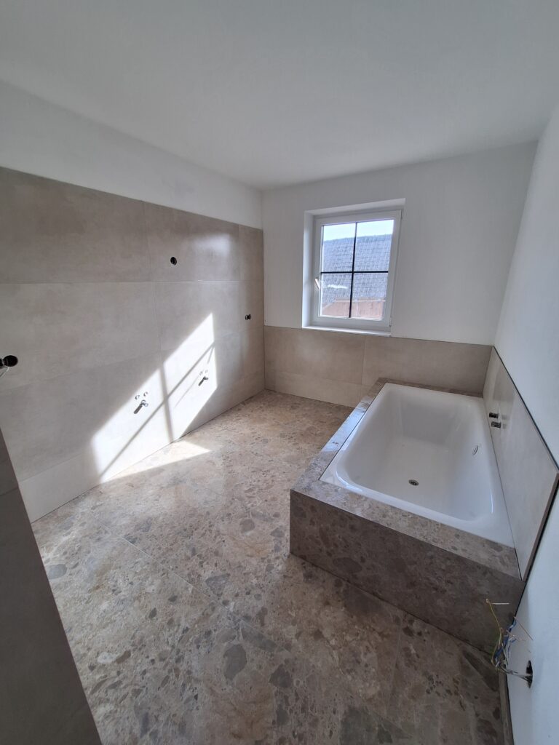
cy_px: 372
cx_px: 280
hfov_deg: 89.9
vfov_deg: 106.2
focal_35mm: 13
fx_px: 280
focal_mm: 1.74
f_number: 2.2
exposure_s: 1/110
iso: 40
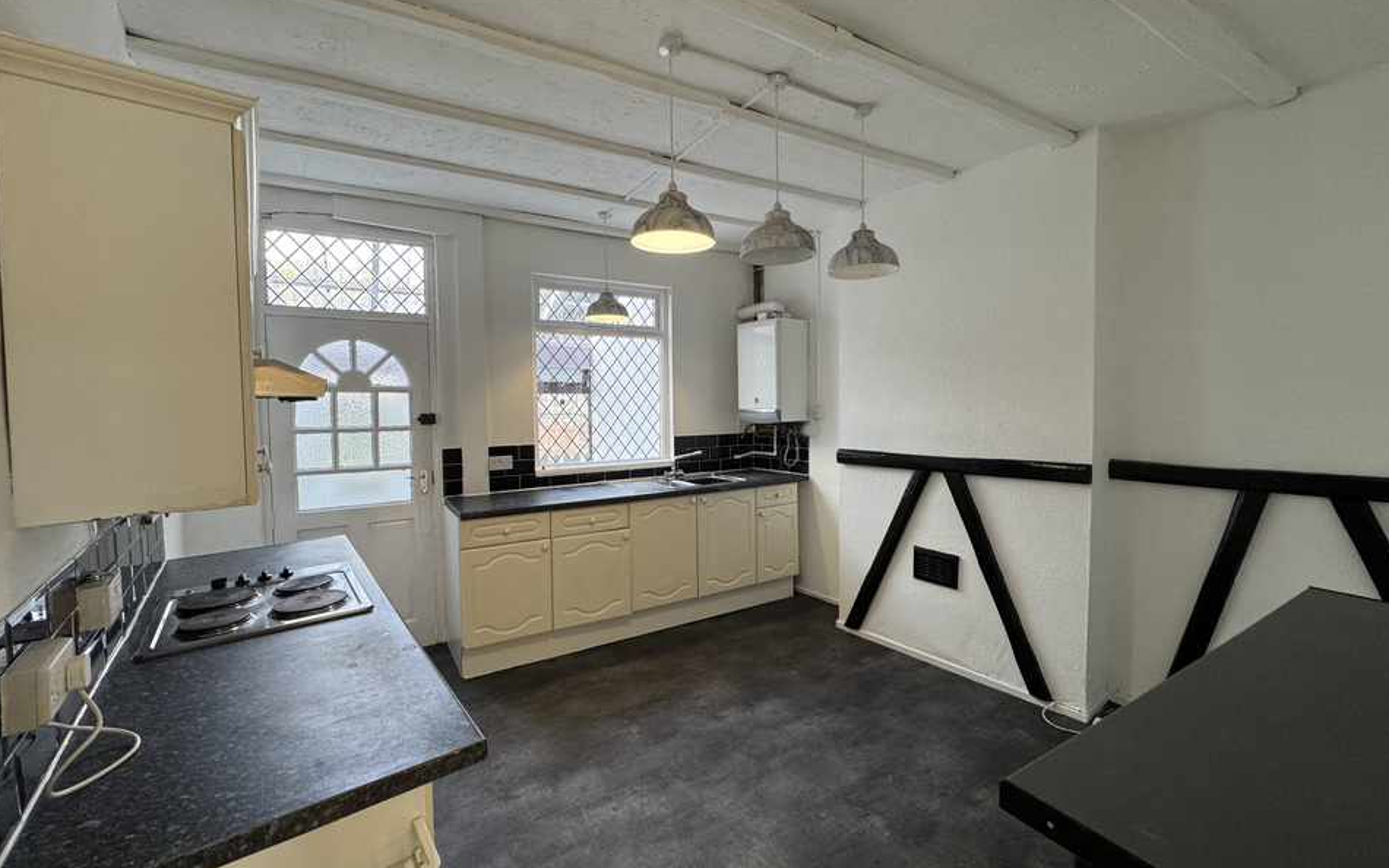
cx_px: 694
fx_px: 568
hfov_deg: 101.5
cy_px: 424
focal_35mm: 15
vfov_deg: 74.8
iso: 200
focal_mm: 2.22
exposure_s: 1/100
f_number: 2.2
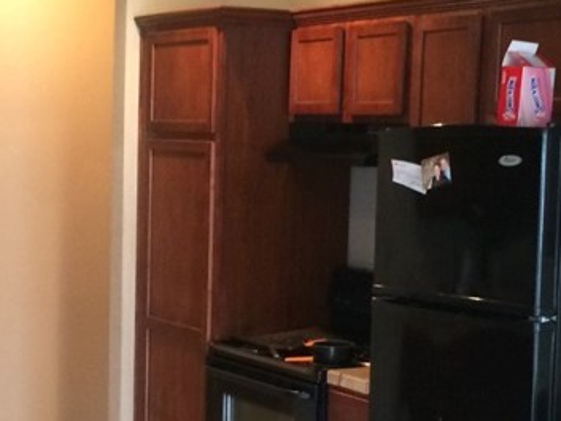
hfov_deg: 22.4
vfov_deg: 16.9
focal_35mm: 87
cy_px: 295
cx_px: 200
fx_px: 1410
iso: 320
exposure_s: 1/17
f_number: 2.2
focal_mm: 4.12
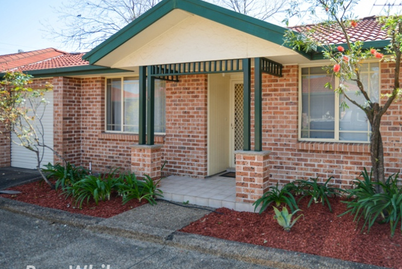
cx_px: 295
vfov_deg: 54.9
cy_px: 112
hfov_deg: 71.5
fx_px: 257
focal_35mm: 23
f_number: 4
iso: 220
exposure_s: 1/60
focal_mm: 10
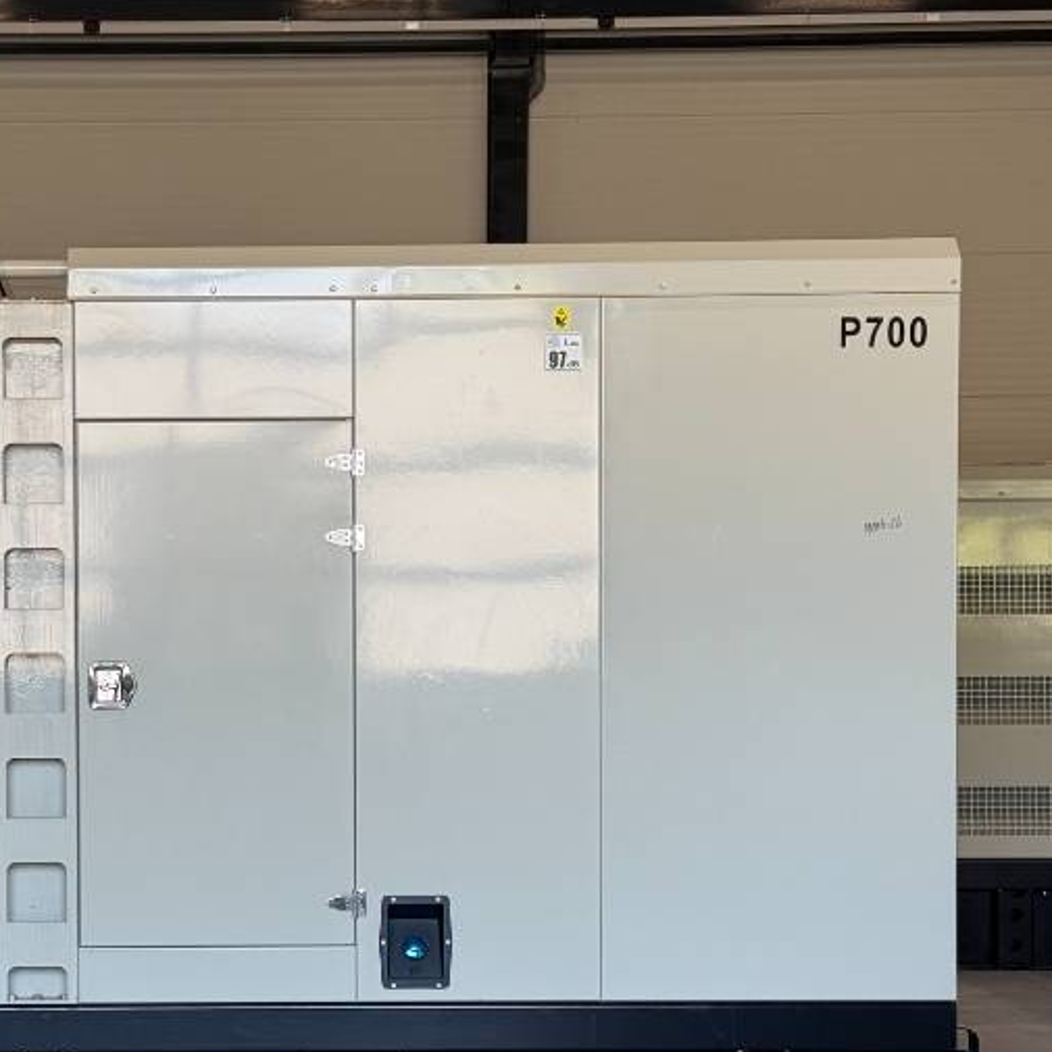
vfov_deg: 20.1
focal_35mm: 86
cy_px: 725
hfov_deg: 19.9
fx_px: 2957
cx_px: 146
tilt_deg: -2.3
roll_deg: +0.0
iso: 64
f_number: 1.78
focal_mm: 6.76
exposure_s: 1/100
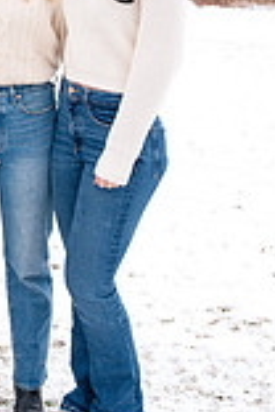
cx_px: -106
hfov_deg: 13.0
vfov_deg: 19.6
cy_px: 3
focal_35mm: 101
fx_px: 1157
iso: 400
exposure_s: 1/250
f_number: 3.2
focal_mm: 35
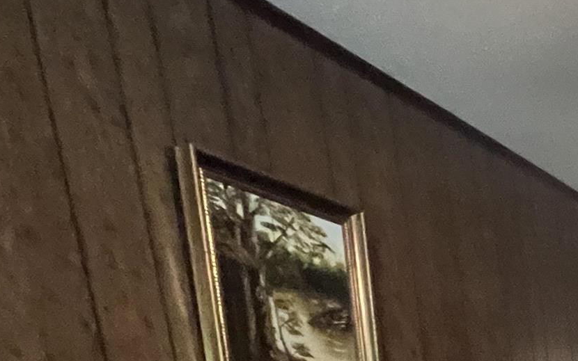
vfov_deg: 19.2
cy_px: 650
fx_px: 803
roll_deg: +0.4
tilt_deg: -11.3
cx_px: 972
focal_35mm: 51
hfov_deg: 24.3
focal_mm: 1.57
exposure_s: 1/30
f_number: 1.8
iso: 1000
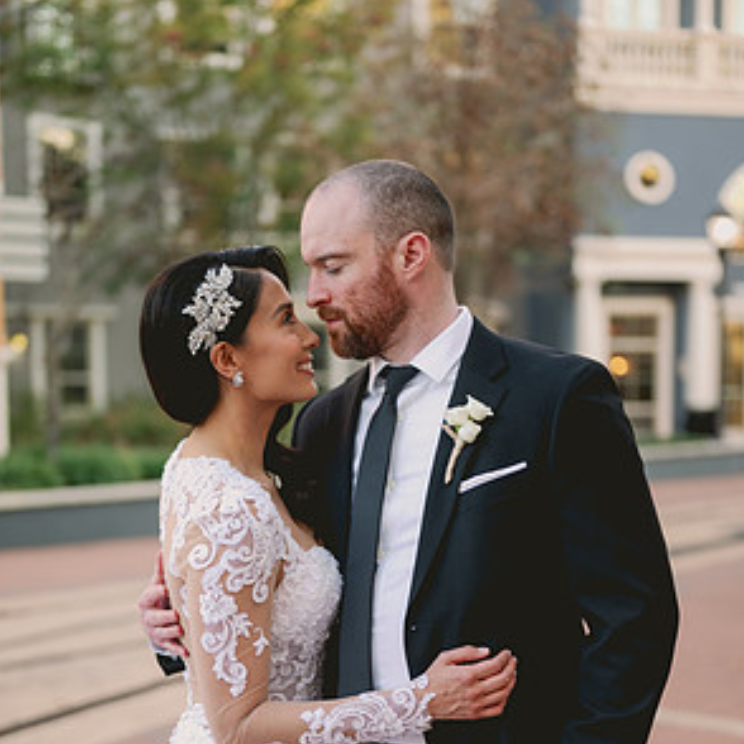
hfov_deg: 26.5
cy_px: 554
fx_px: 1581
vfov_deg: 26.2
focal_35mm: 65
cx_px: 371
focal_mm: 50
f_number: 2
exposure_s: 1/125
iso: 50
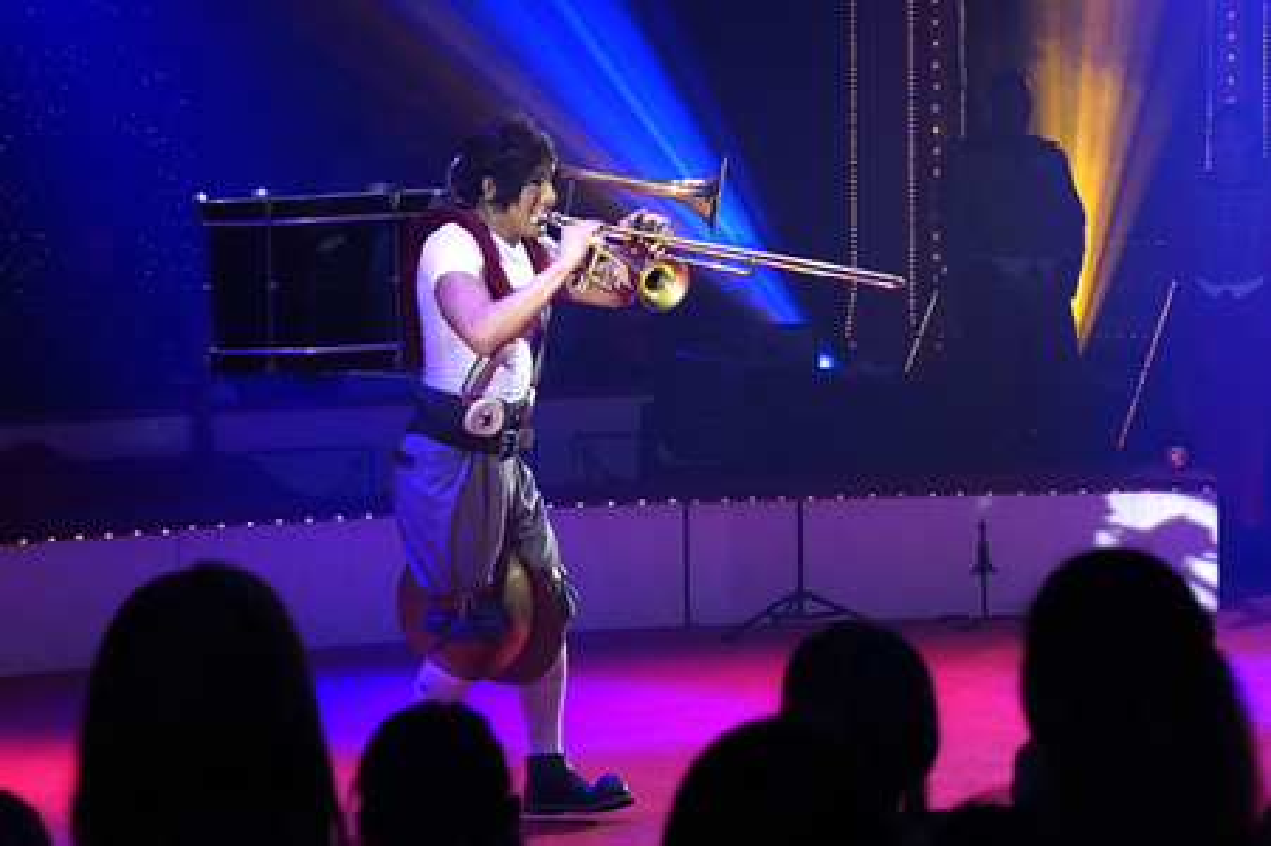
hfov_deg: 15.0
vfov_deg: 10.0
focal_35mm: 137
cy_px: 423
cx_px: 636
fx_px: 4833
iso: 640
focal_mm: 50.23
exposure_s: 1/160
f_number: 4
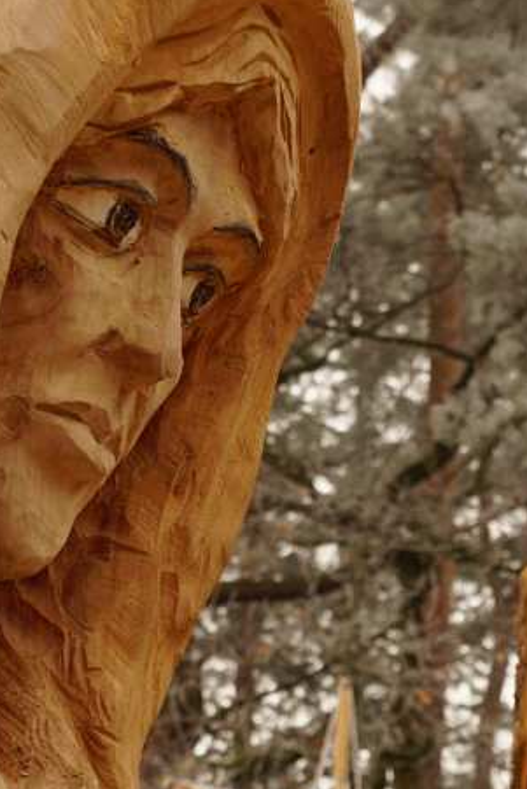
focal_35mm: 117
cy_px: 831
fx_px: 2567
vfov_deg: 17.0
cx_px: 447
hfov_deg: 11.7
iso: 200
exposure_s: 1/200
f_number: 4.5
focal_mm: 22
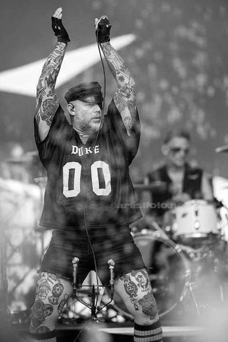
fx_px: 2854
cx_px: 114
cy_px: 171
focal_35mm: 300
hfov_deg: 4.6
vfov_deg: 6.9
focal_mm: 300
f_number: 2.8
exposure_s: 1/1000
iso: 640
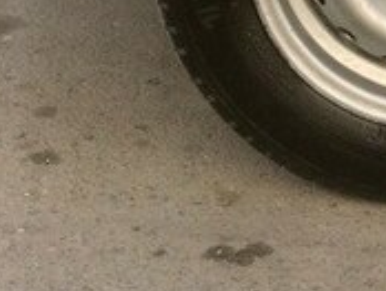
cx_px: 437
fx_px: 1228
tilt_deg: -14.4
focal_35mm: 110
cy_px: -199
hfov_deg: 17.2
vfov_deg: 12.5
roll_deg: -0.5
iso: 32
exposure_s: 1/612
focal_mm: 4.15
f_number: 2.2
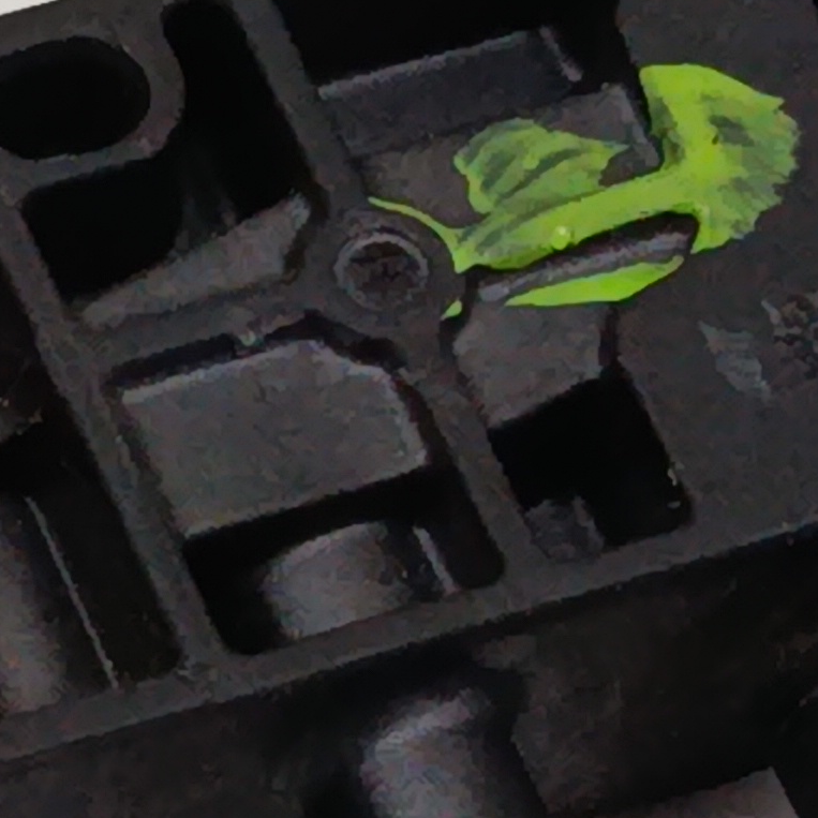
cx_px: 135
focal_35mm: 255
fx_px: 6817
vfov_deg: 6.9
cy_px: 638
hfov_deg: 6.9
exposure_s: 1/100
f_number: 1.7
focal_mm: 5.24
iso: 1034
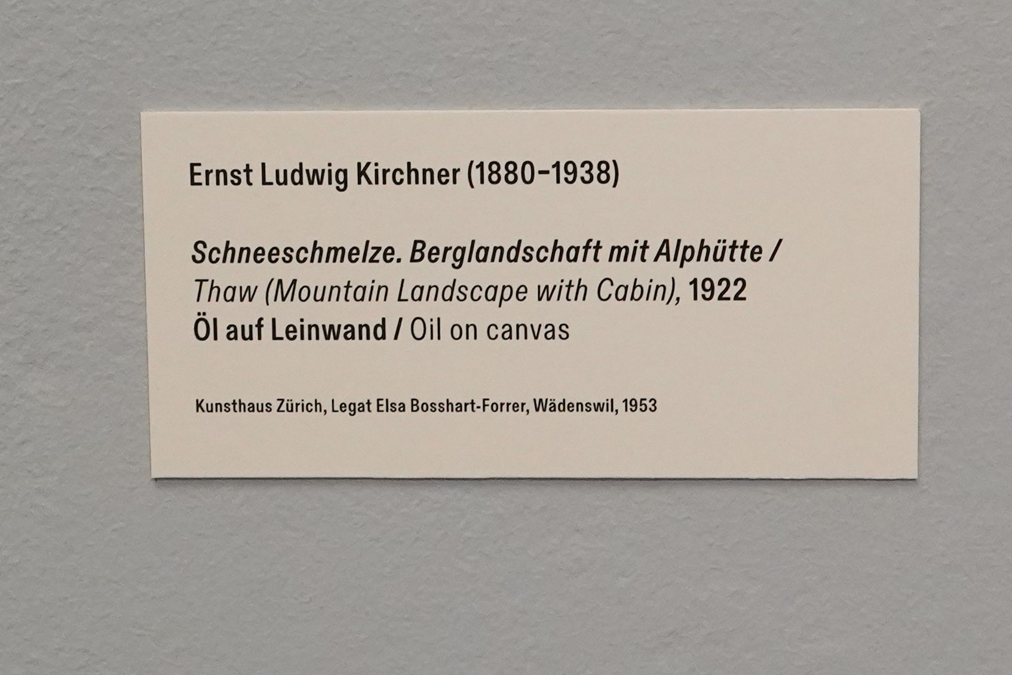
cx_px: 506
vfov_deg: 53.2
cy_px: 338
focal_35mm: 24
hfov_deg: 73.7
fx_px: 675
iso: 3200
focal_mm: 24
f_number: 7.1
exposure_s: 1/80
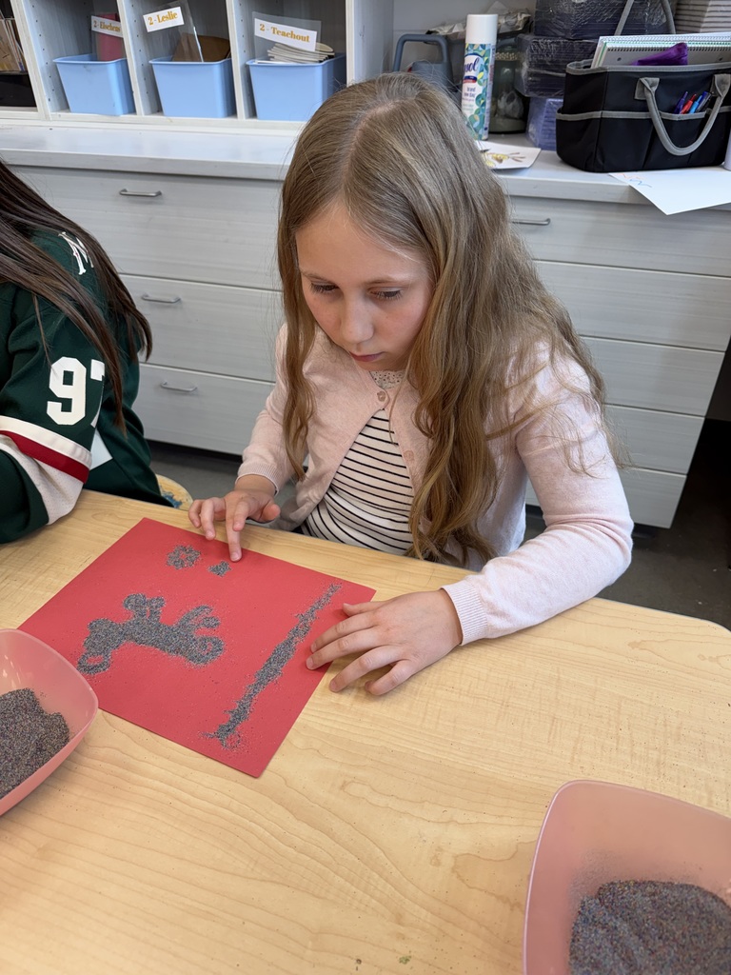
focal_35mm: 24
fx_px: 676
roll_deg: +0.0
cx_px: 366
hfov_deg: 56.8
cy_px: 488
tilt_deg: -36.1
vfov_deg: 71.6
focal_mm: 6.76
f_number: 1.78
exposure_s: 1/120
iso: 80
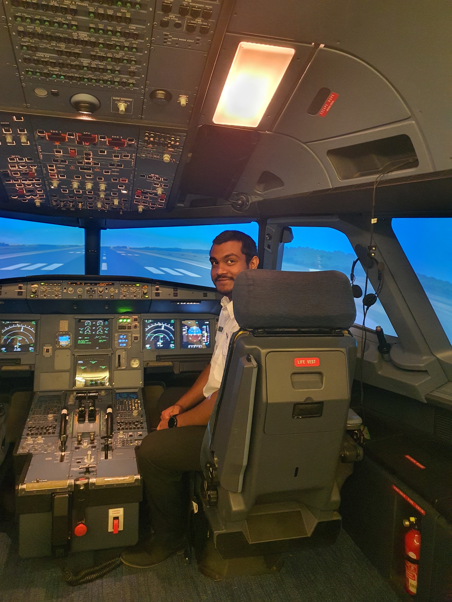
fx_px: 453
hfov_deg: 53.1
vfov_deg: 67.3
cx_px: 226
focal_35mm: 26
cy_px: 301
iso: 800
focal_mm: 4.3
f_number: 1.5
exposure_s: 1/50
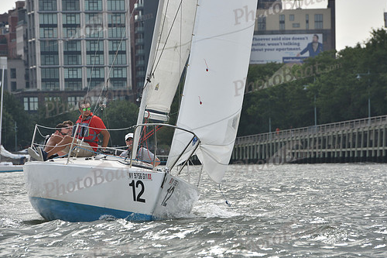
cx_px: 194
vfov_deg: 5.9
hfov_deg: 8.9
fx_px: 2493
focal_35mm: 232
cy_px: 127
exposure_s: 1/1250
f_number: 8
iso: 320
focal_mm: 200
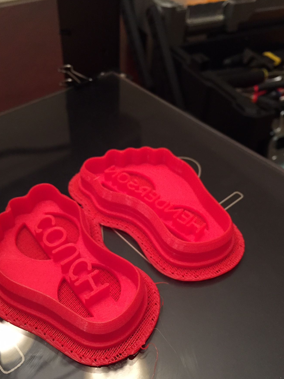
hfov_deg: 41.8
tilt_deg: -43.9
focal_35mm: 34
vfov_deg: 53.9
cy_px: 206
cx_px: 130
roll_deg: -2.1
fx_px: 372
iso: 160
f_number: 2.2
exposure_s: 1/30
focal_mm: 4.15
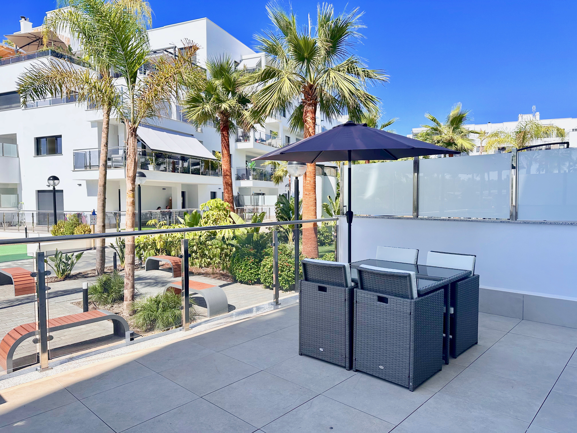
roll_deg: +0.3
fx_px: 400
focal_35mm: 24
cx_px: 288
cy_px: 216
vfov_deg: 56.8
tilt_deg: -2.9
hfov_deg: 71.6
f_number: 1.78
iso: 80
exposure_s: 1/2967
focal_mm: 6.86
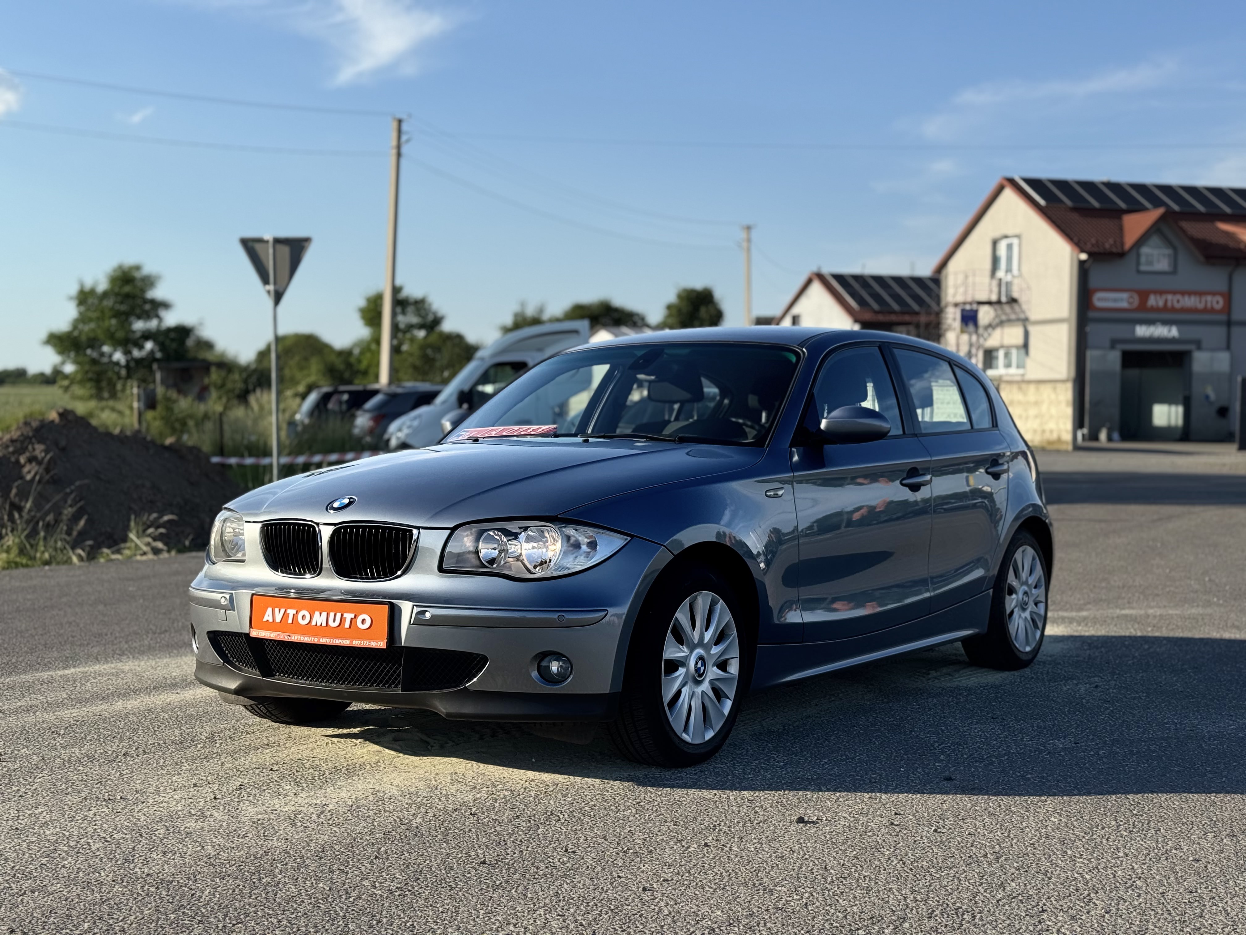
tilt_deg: -2.1
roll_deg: -0.5
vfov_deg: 30.3
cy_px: 468
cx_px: 623
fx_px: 1728
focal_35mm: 48
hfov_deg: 39.7
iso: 64
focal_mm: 6.76
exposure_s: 1/2611
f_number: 1.78
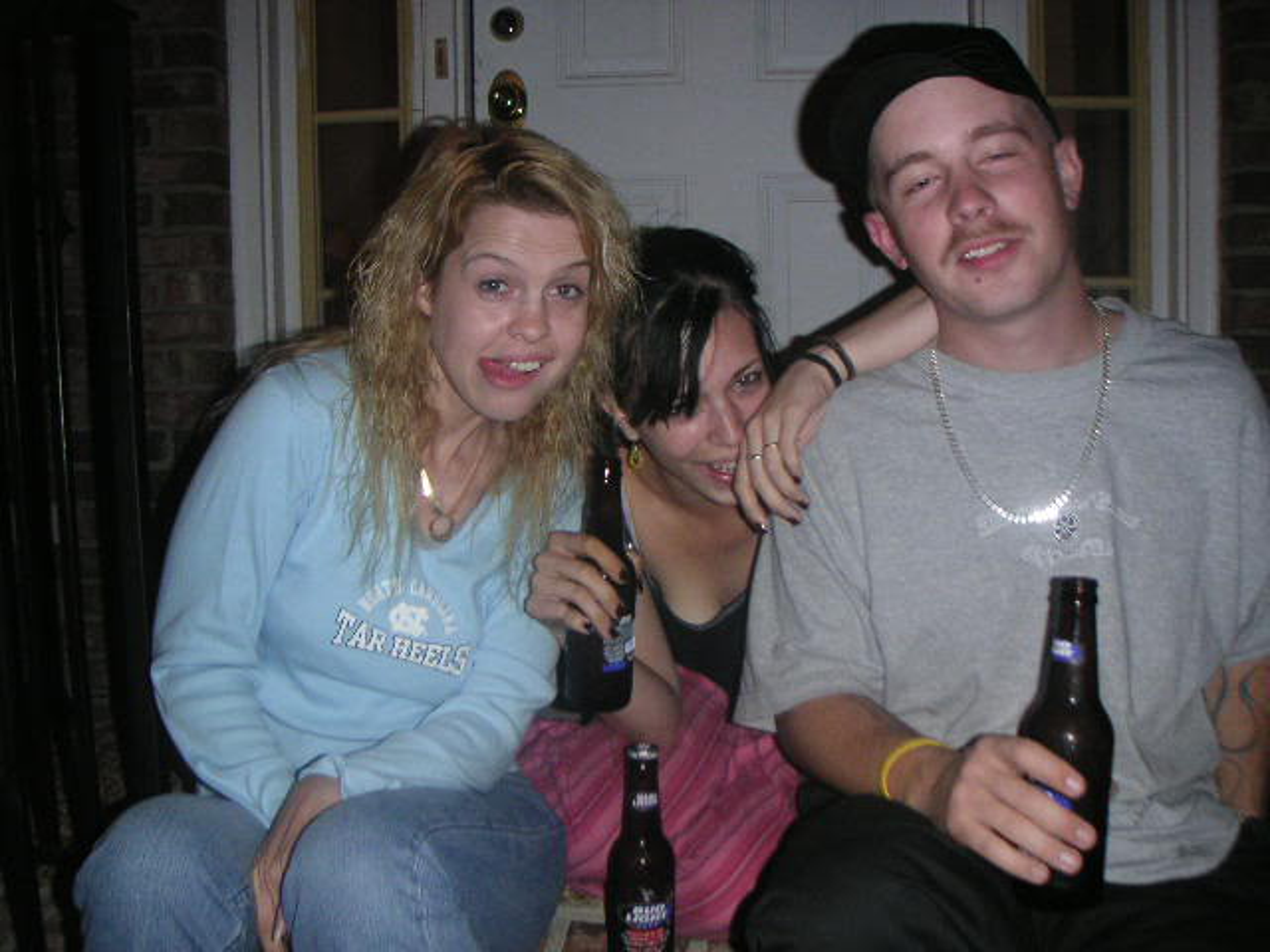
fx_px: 1357
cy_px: 476
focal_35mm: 37
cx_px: 635
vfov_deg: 38.7
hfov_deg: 50.1
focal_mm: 5.7
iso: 160
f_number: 2.8
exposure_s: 1/45
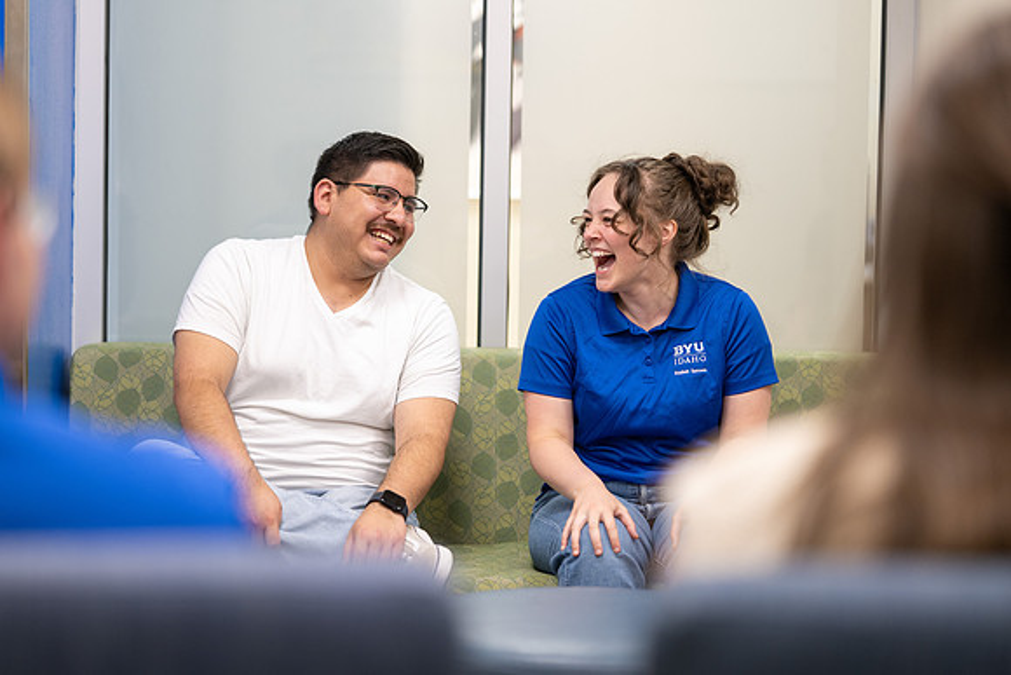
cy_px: 301
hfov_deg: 21.3
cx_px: 523
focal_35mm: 96
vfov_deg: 14.3
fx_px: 2683
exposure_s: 1/200
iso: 400
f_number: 1.8
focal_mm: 85
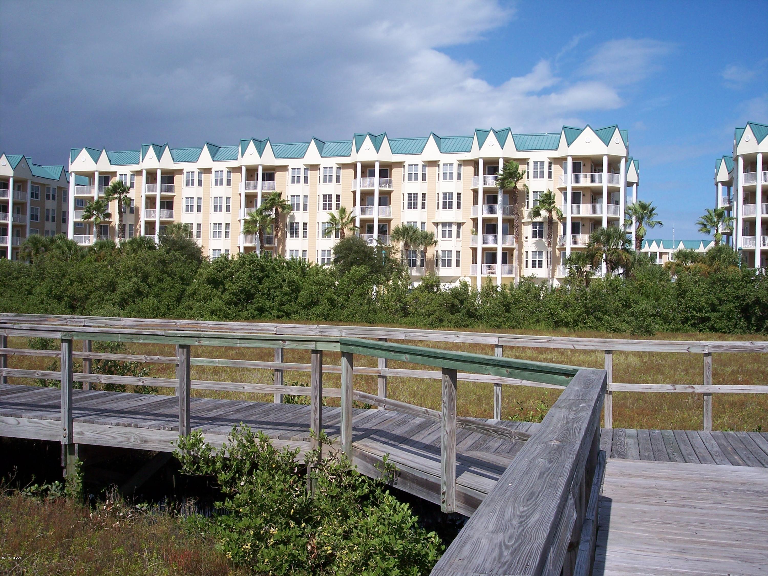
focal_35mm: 39
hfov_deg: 47.9
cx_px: 384
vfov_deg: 36.8
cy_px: 288
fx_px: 865
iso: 100
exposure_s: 1/500
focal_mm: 8
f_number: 5.6
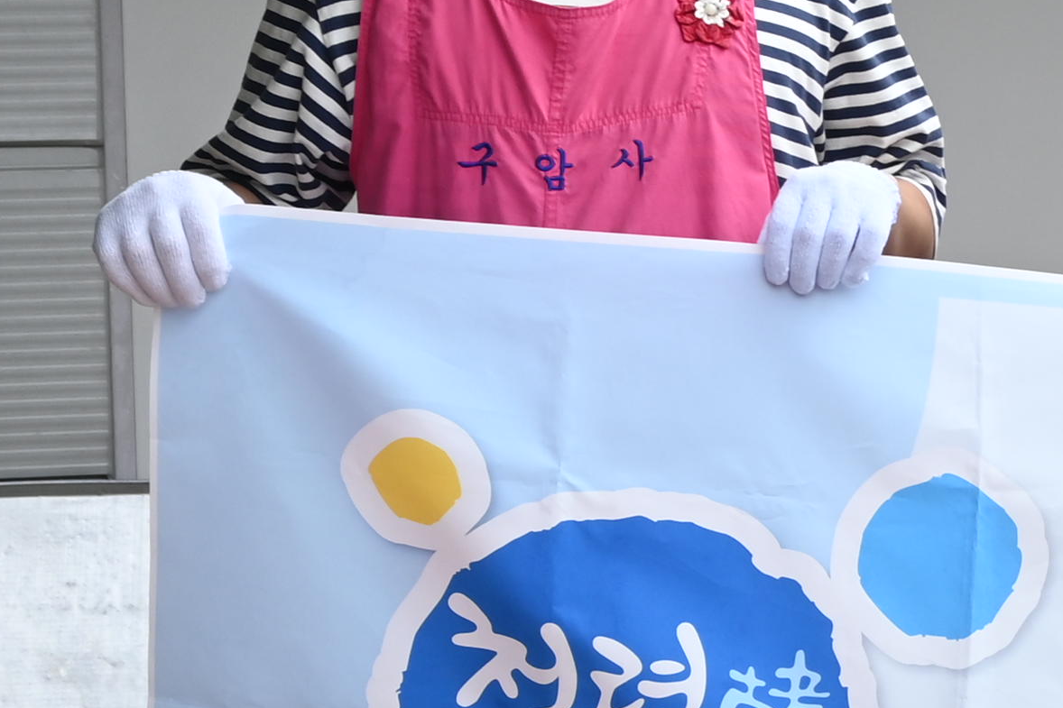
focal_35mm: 156
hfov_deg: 12.2
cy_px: 299
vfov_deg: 8.8
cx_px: 1870
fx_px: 4605
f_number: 5.6
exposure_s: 1/250
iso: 125
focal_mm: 22
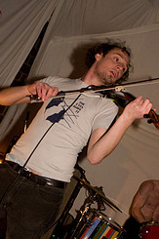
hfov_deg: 24.4
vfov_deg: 35.8
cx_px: 116
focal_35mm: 55
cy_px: 167
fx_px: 365
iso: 1250
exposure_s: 1/50
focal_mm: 20
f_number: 2.8
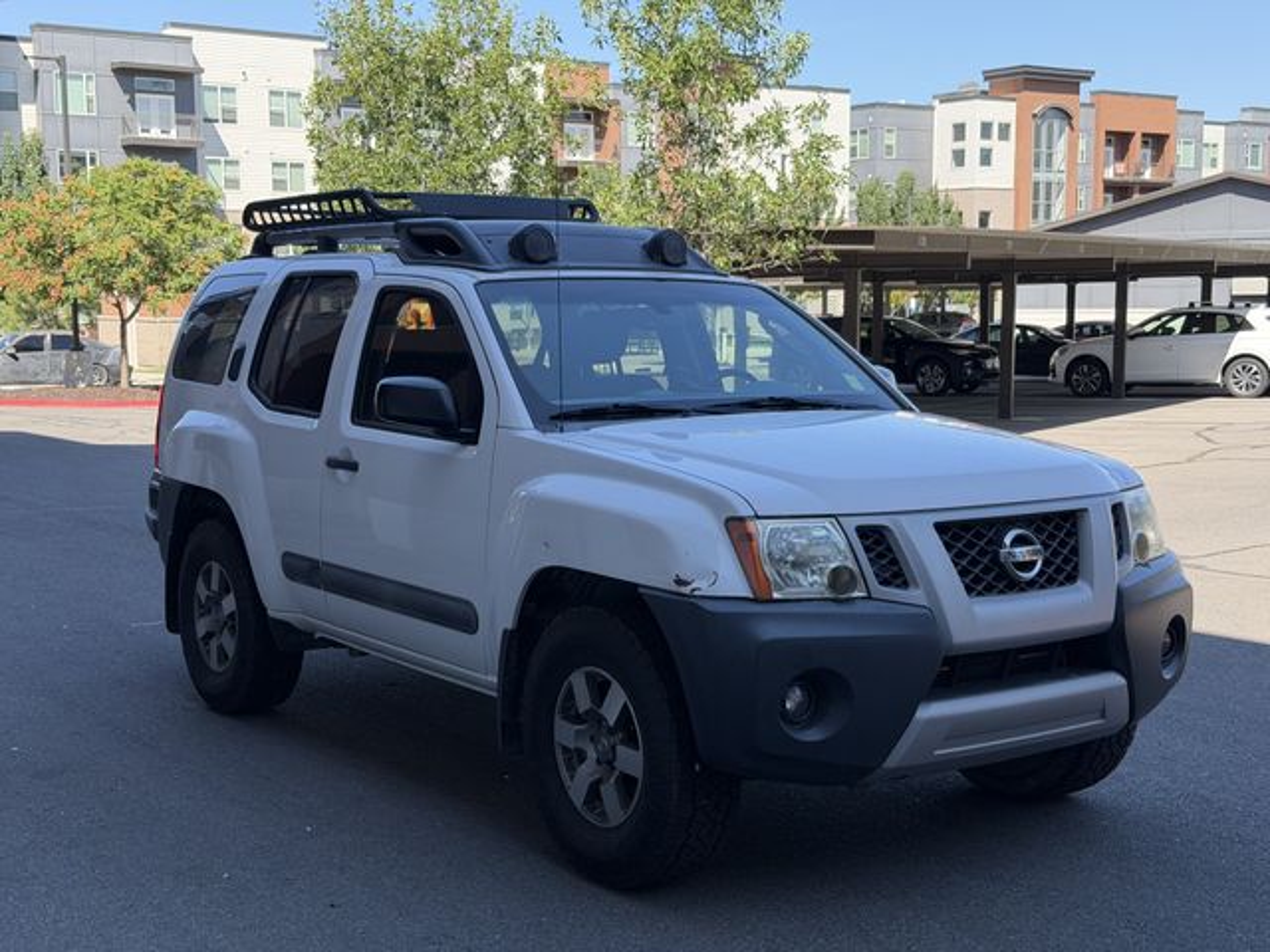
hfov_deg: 39.7
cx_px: 635
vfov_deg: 30.3
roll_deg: +0.9
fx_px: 1761
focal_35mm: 48
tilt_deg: -5.4
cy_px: 476
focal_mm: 6.76
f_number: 1.78
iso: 100
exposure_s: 1/1429
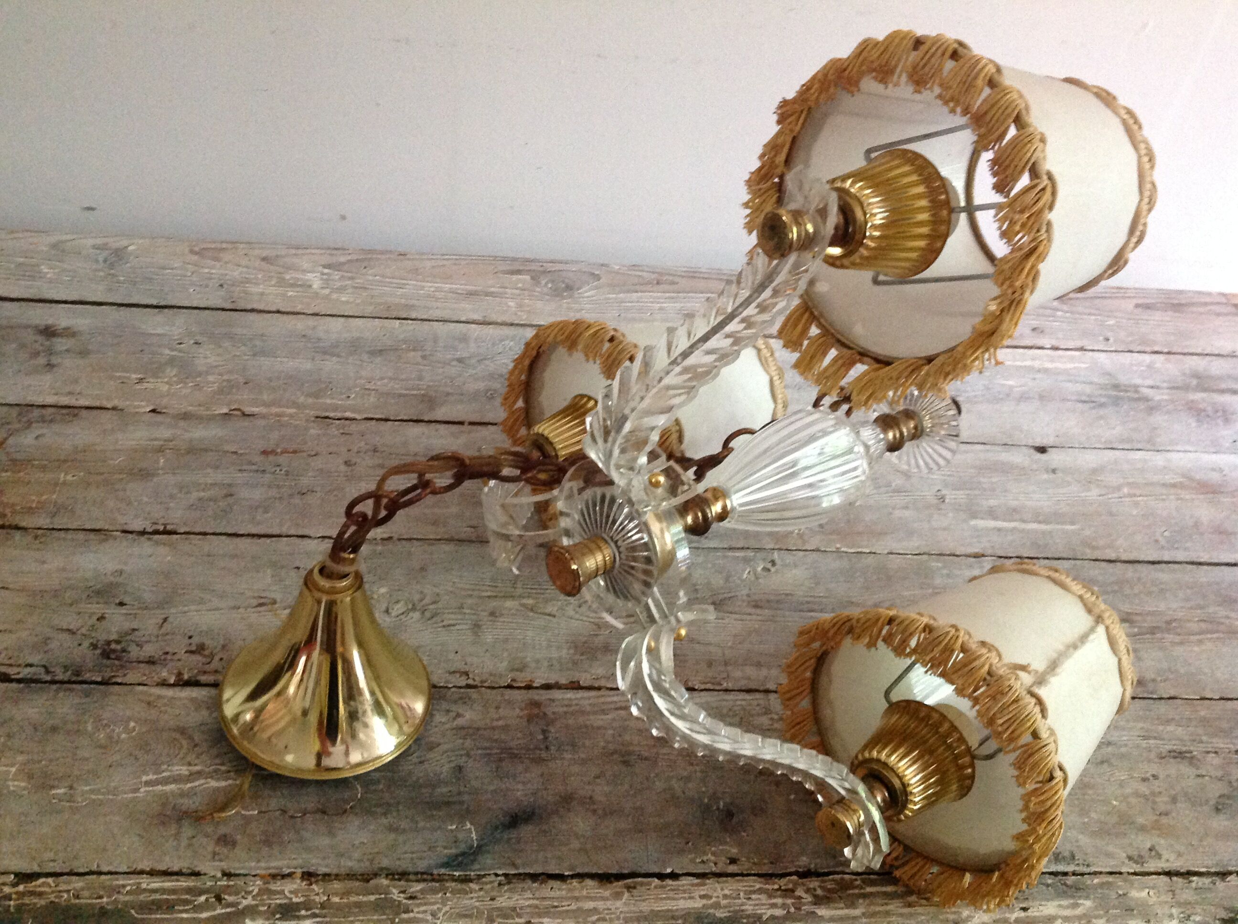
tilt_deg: -44.6
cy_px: 462
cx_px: 619
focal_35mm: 35
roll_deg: -7.9
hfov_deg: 52.7
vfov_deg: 40.6
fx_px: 1250
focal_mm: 4.28
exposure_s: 1/15
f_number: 2.4
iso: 400
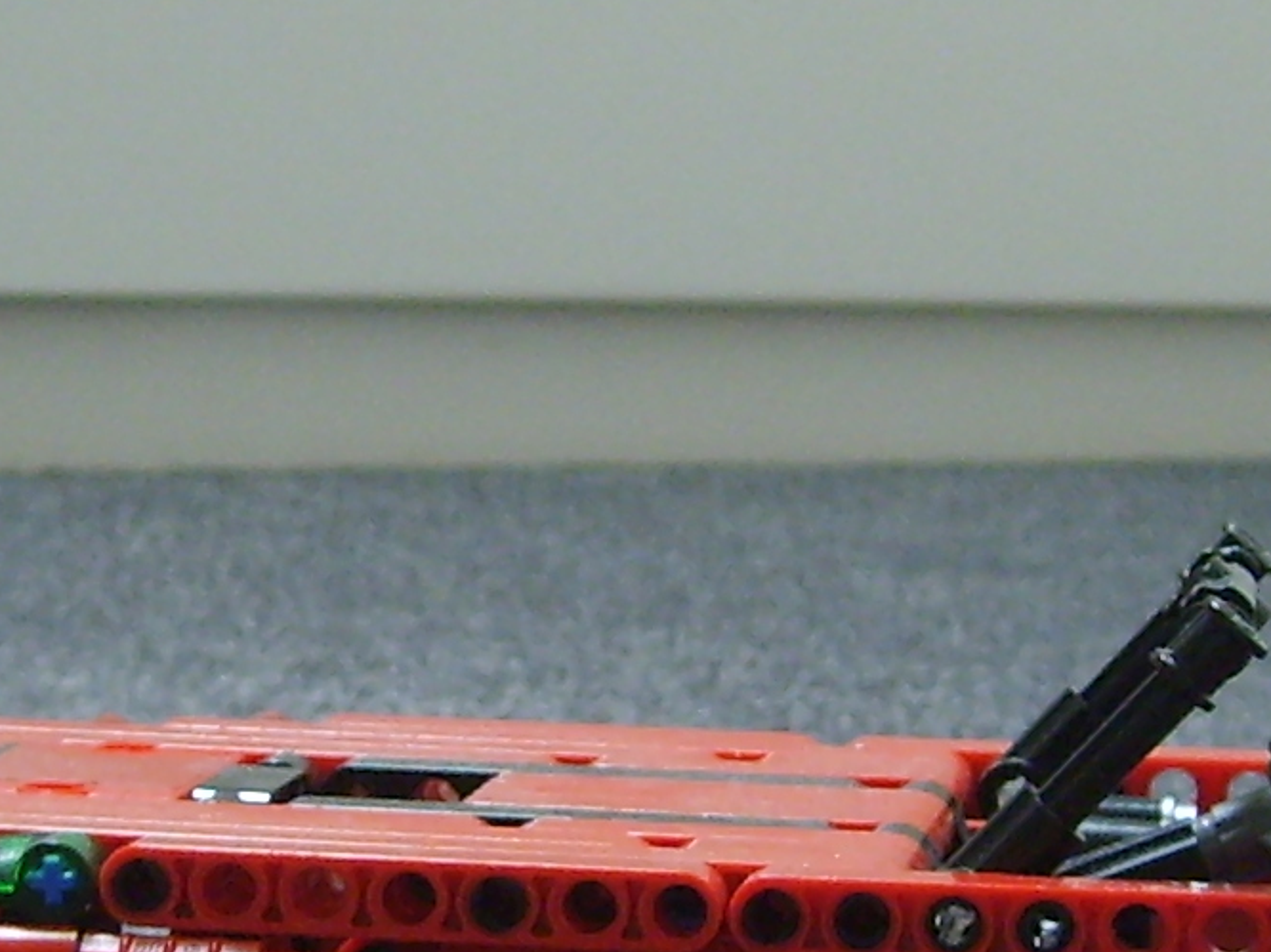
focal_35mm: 148
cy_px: 691
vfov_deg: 10.0
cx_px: 559
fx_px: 5432
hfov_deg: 13.3
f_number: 2.8
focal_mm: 5.8
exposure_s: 1/15
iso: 139
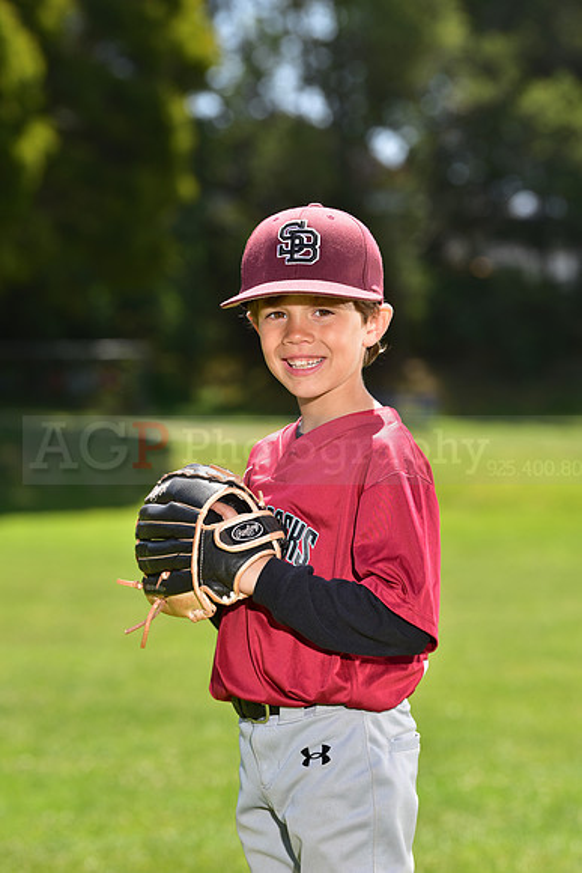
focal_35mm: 150
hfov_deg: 9.2
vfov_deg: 13.7
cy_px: 436
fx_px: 3635
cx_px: 291
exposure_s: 1/200
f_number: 5.6
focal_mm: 150
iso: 80
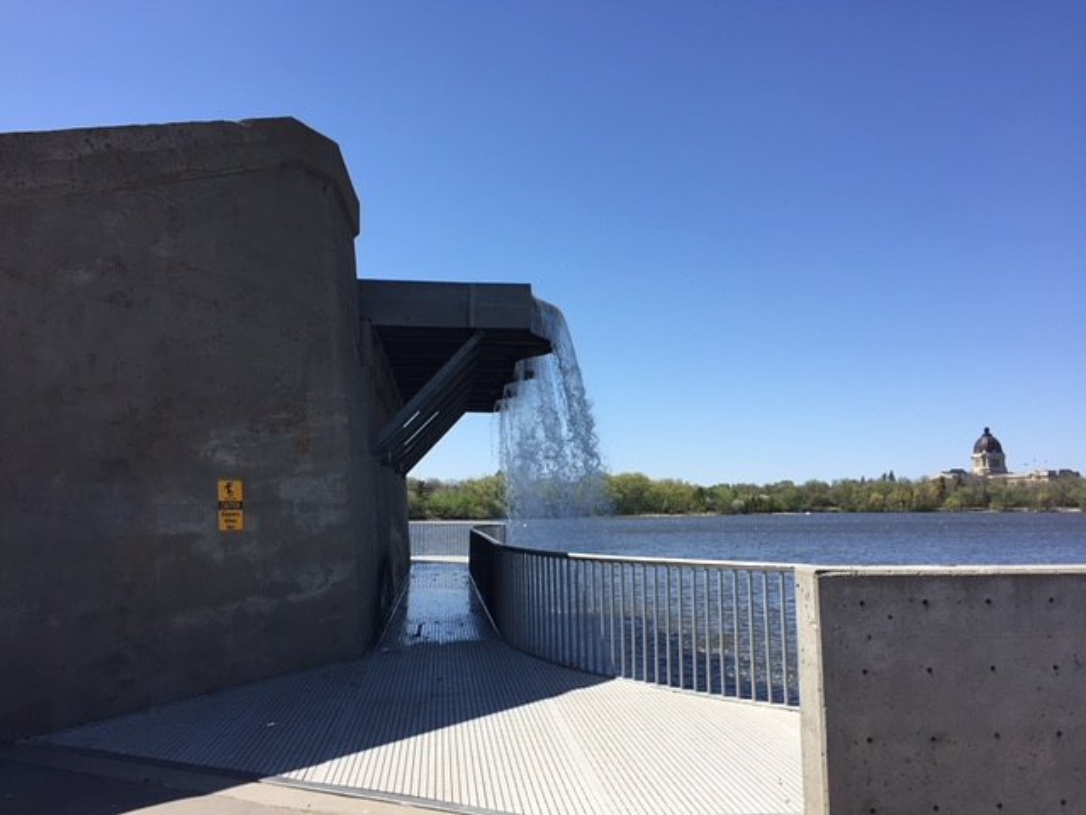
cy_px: 408
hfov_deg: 61.7
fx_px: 910
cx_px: 543
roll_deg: -0.8
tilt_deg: +4.6
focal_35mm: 29
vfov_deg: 48.2
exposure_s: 1/1883
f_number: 2.2
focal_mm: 4.15
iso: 32
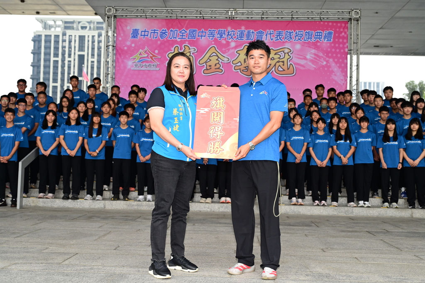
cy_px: 142
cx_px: 212
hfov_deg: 44.5
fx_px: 519
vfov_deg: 30.5
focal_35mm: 44
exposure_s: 1/1250
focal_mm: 44
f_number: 5
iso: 1600
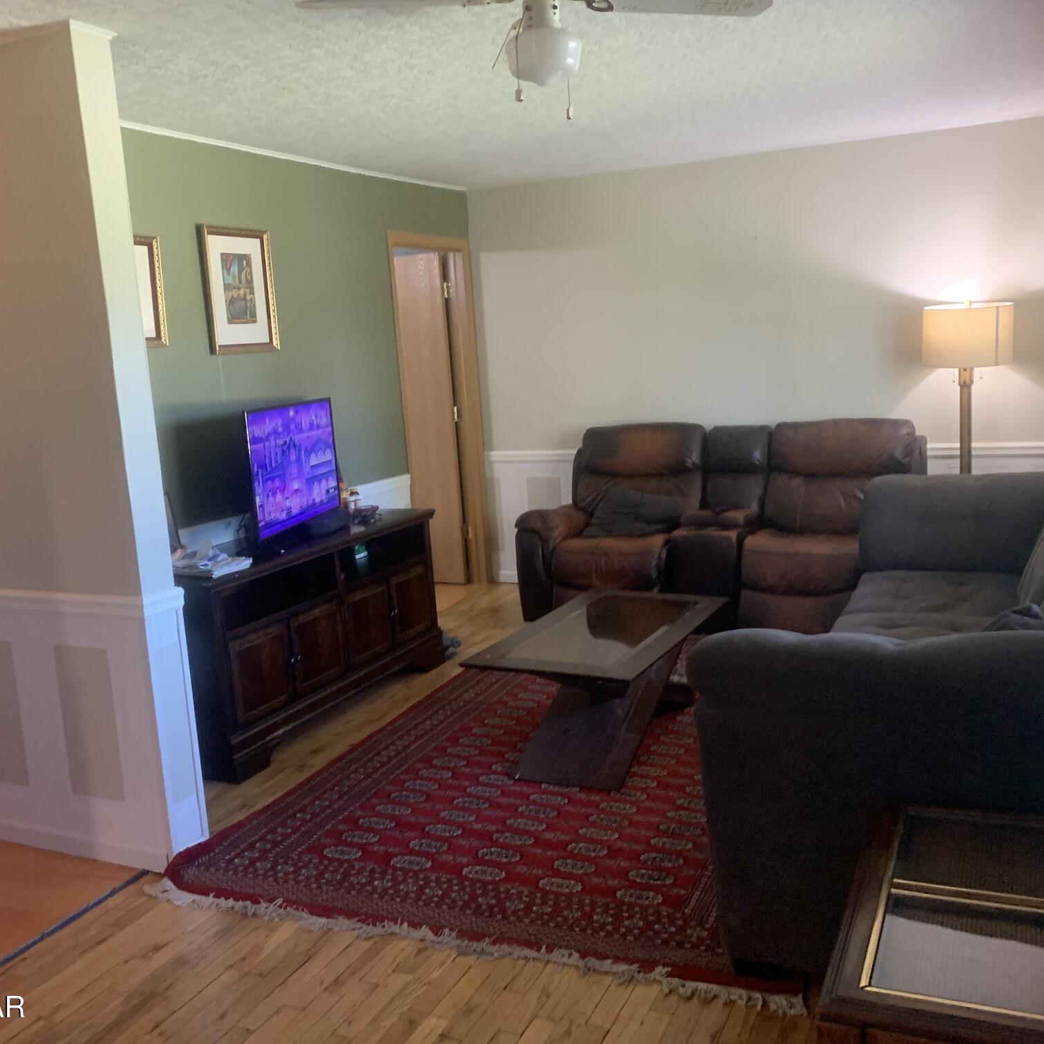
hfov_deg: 52.5
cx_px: 530
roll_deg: +3.1
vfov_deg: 52.5
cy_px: 527
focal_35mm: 31
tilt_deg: -8.2
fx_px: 1058
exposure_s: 1/40
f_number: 1.8
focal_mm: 4.25
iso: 250
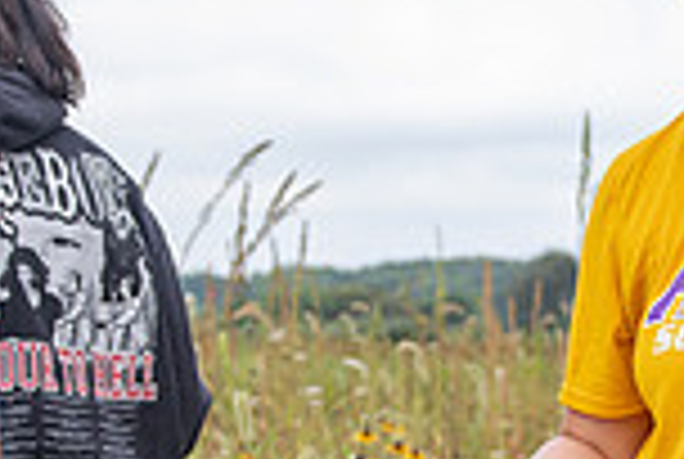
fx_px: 2323
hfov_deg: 16.6
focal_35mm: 122
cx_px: 558
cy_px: 412
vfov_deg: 11.2
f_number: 3.2
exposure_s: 1/400
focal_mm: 32
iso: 100
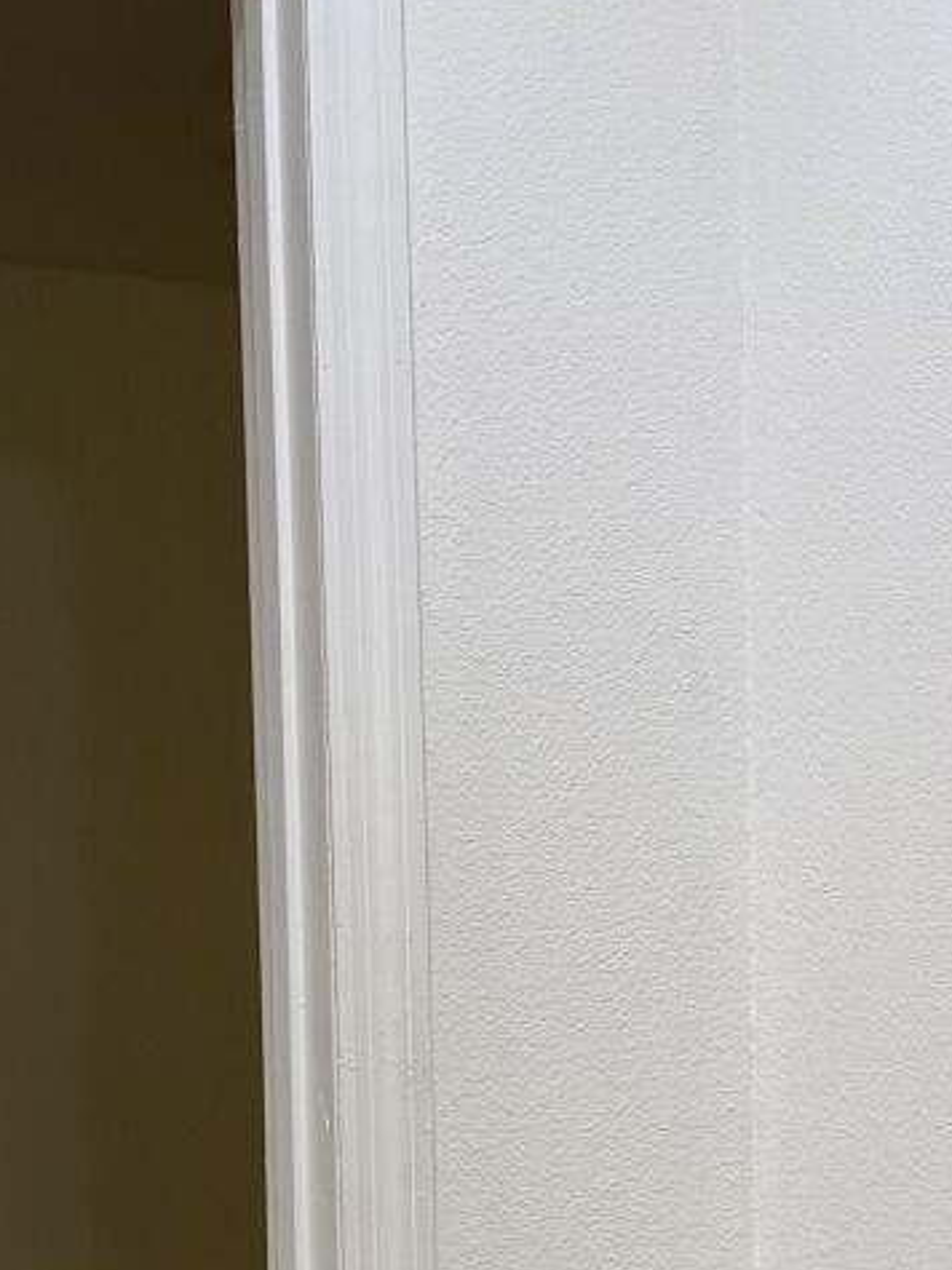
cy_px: 1227
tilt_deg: -4.2
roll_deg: +0.4
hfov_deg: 14.3
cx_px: 1096
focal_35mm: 101
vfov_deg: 19.0
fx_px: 3705
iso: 64
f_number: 1.78
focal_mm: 6.76
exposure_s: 1/120
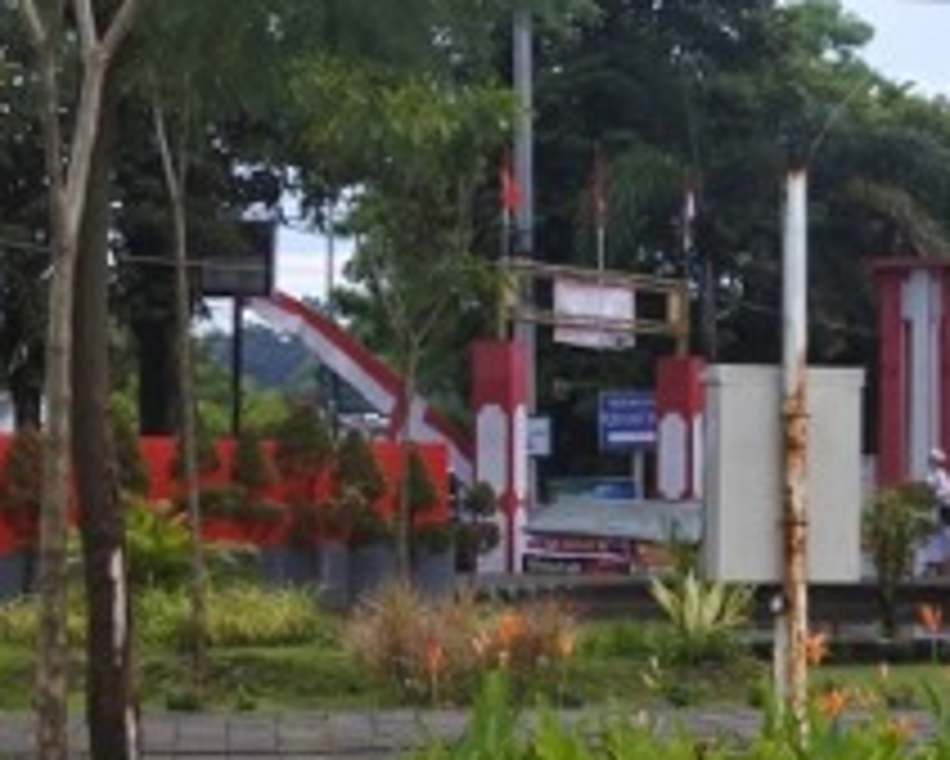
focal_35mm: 139
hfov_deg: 13.8
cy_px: 479
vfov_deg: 11.1
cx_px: 734
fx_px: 3910
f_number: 4.5
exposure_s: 1/125
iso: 1000
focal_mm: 17.2
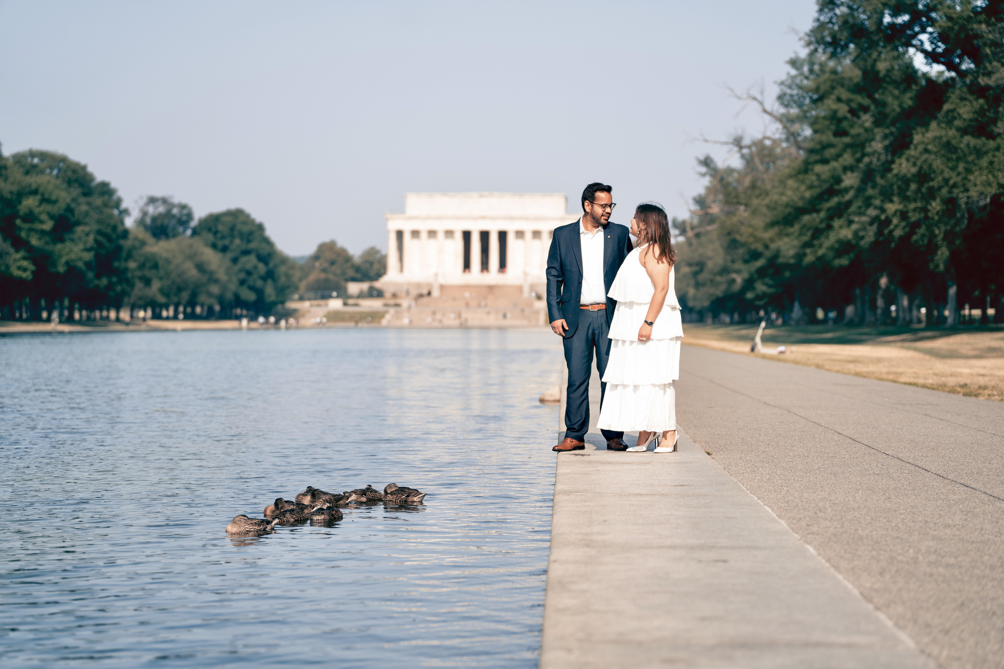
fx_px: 2315
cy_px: 334
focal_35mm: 83
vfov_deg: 16.5
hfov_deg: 24.5
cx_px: 502
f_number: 2.8
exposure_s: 1/1000
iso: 50
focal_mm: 83
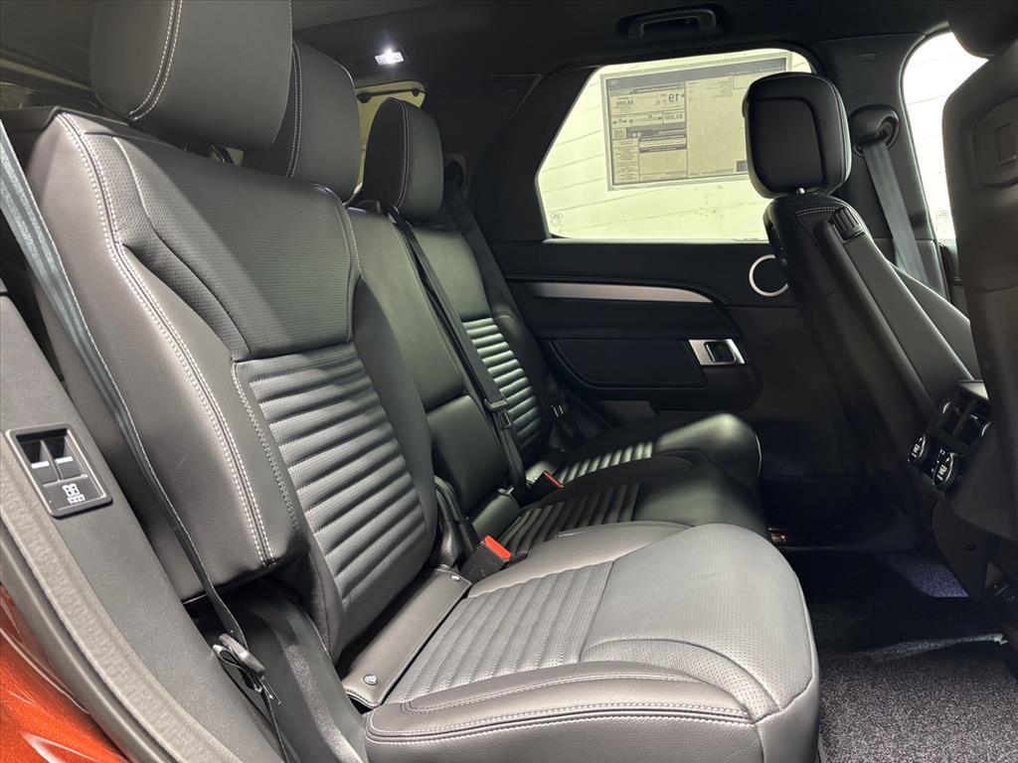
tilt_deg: -8.0
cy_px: 382
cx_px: 509
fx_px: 765
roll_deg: +2.4
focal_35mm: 26
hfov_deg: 67.3
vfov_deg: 53.1
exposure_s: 1/60
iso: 400
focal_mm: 5.96
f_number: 1.6
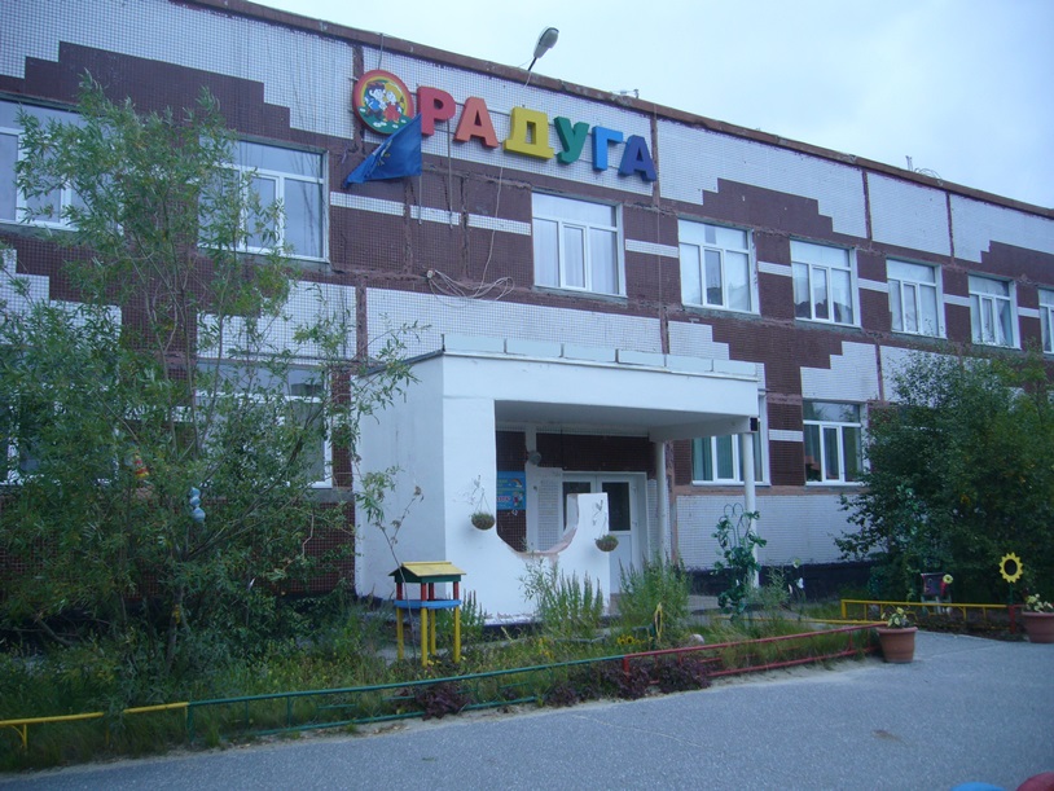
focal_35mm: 35
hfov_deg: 52.6
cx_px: 527
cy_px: 396
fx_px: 1066
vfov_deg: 40.7
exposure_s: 1/320
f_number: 2.8
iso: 80
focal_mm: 5.8
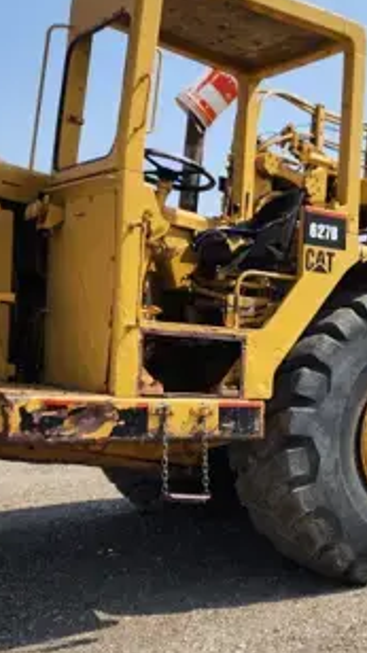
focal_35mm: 52
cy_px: 382
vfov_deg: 39.8
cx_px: 384
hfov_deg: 22.0
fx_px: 901
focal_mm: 6.4
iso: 12
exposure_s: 1/1102
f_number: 1.8
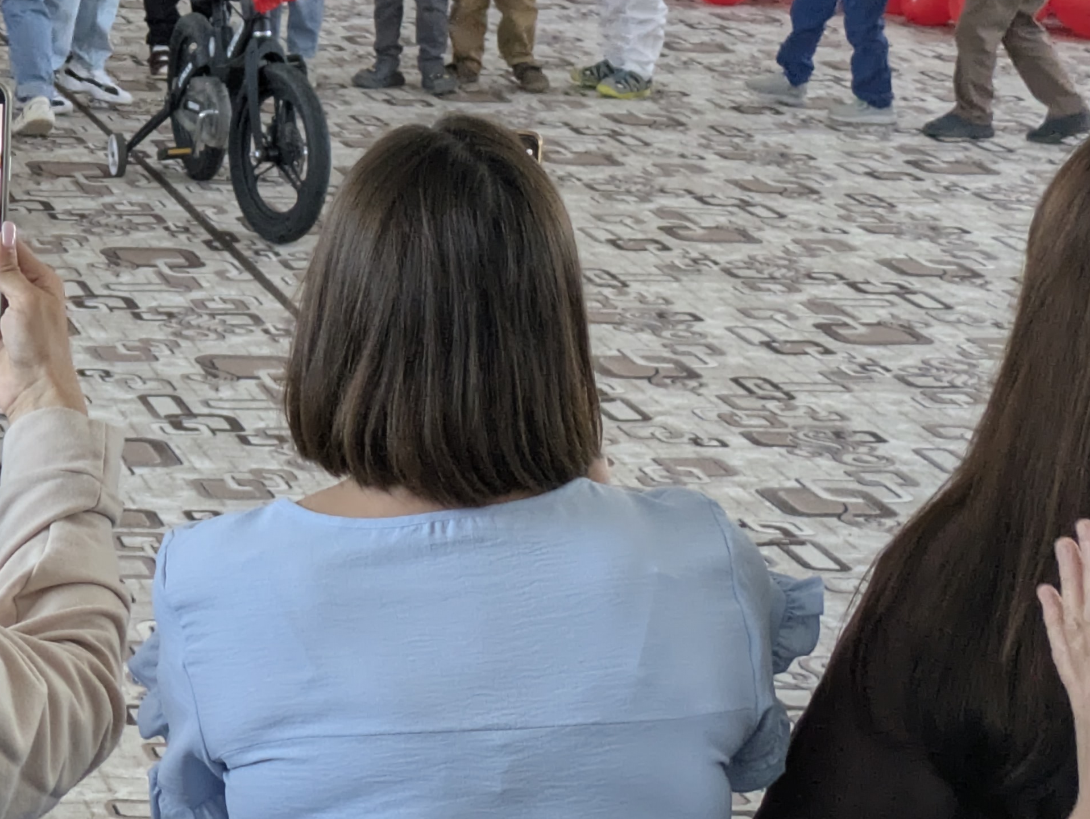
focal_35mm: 123
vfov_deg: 12.0
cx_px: -144
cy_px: 33
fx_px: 3875
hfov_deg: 15.5
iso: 236
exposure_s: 1/100
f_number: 1.89
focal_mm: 5.43
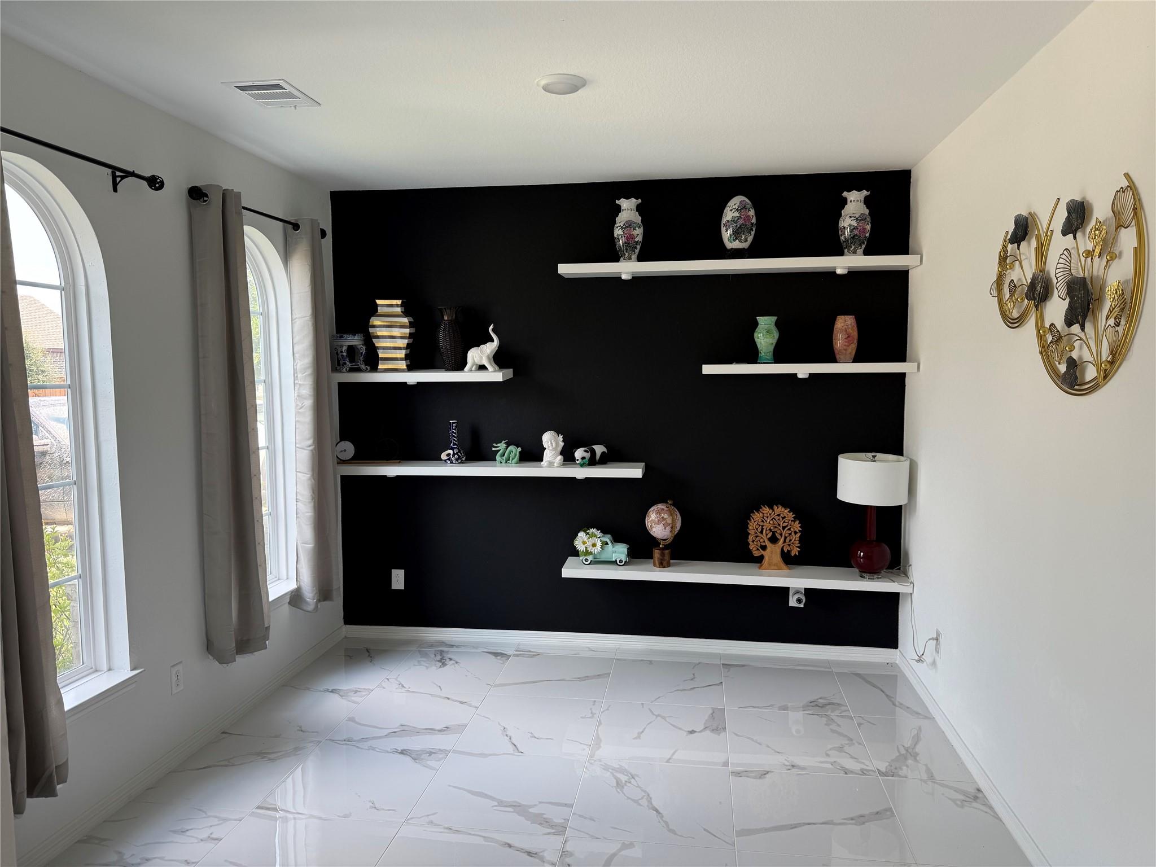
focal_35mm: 24
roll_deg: -0.1
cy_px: 434
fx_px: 801
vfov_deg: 56.8
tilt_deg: -4.9
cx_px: 578
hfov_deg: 71.6
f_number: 1.78
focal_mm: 6.76
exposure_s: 1/120
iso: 80
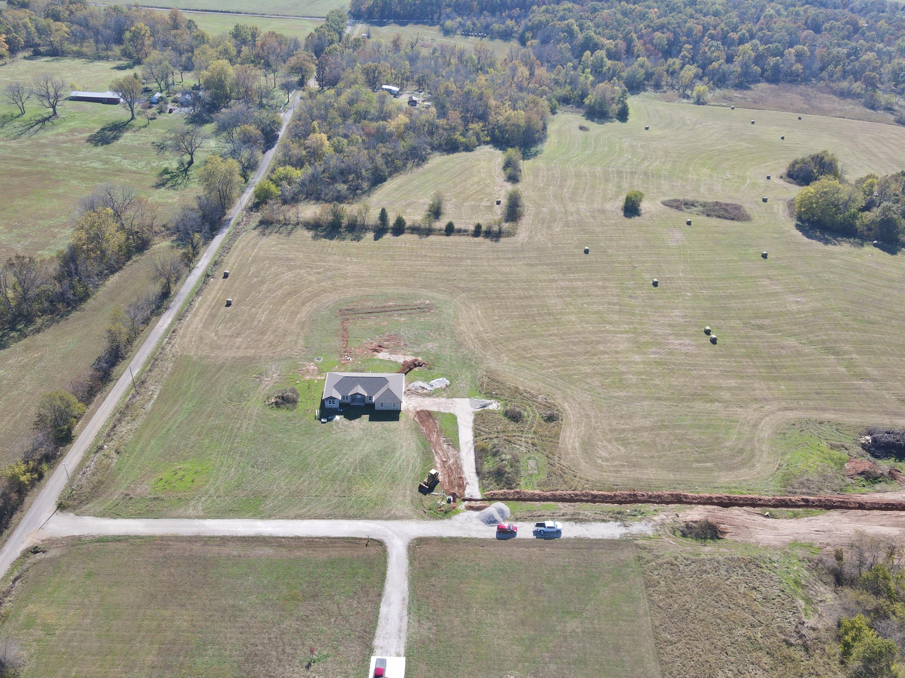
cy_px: 339
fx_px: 627
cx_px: 452
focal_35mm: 24
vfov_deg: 56.8
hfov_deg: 71.6
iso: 100
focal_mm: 4.5
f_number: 2.8
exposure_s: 1/320
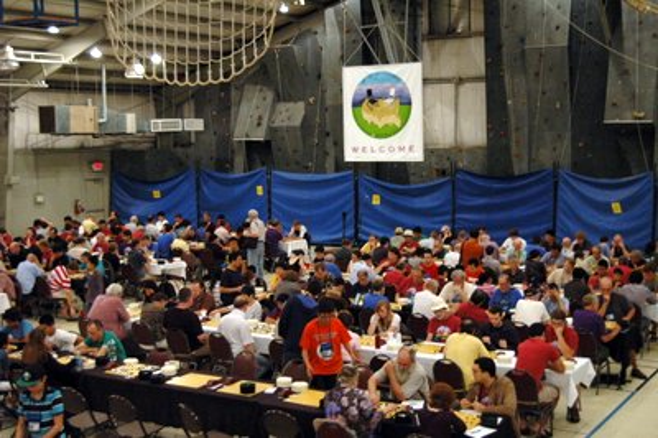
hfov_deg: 38.9
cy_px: 219
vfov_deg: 26.4
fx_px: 931
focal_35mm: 51
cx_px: 329
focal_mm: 34
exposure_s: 1/25
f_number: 4.5
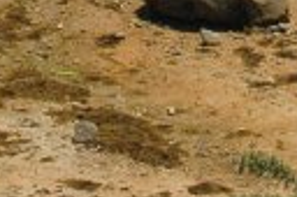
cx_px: 169
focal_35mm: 253
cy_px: -392
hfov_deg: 8.1
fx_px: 2086
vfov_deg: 5.1
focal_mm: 27
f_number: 5.6
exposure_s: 1/160
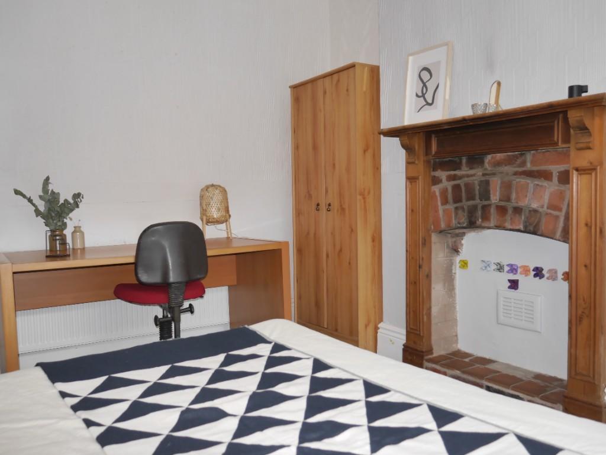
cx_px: 303
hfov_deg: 56.8
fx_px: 560
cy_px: 228
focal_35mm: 32
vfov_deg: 44.2
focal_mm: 16
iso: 320
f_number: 3.6
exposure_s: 1/60
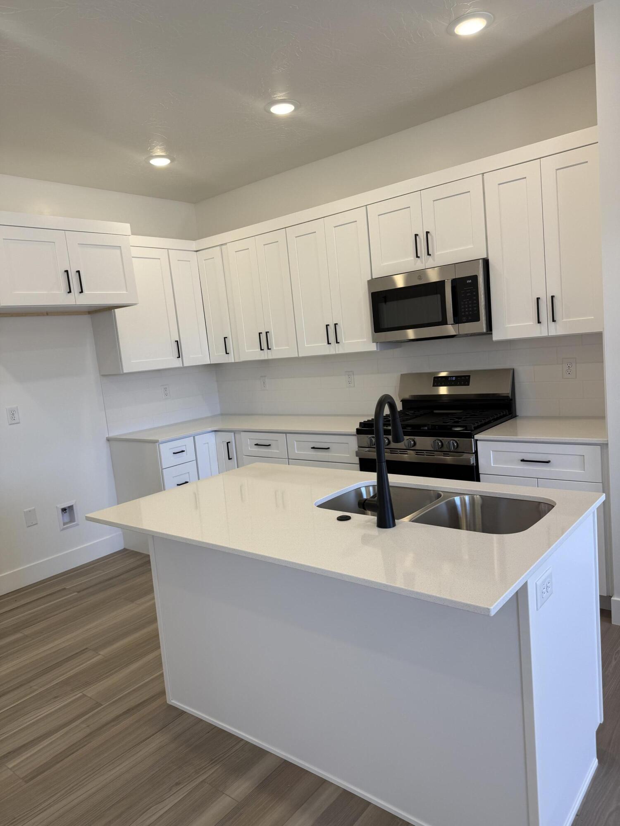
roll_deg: +5.9
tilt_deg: -7.2
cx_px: 310
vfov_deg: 71.6
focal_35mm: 24
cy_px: 413
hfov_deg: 56.8
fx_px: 573
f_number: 1.78
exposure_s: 1/150
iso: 64
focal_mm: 6.76
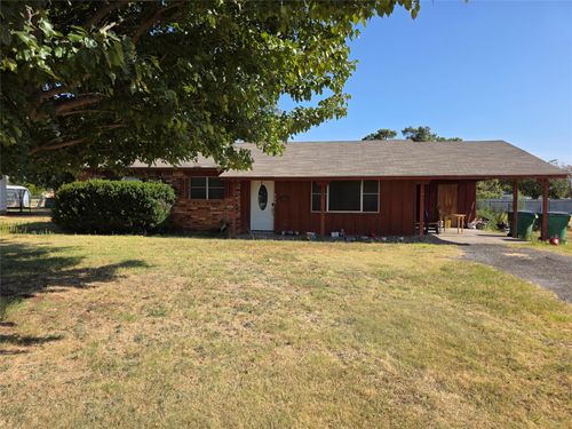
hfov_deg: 73.9
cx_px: 286
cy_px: 214
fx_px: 380
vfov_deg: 58.9
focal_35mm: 23
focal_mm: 6.3
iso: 80
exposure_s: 1/4237
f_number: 1.7
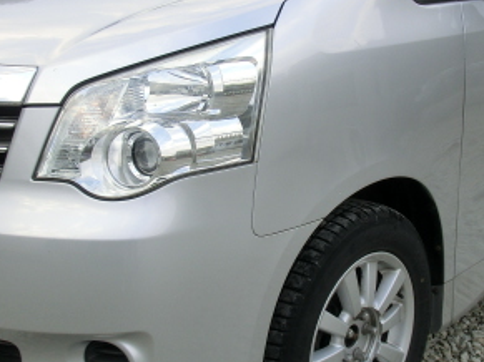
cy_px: 161
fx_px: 922
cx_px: 261
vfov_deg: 22.2
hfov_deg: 29.4
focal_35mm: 66
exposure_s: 1/160
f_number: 3.5
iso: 100
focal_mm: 5.25
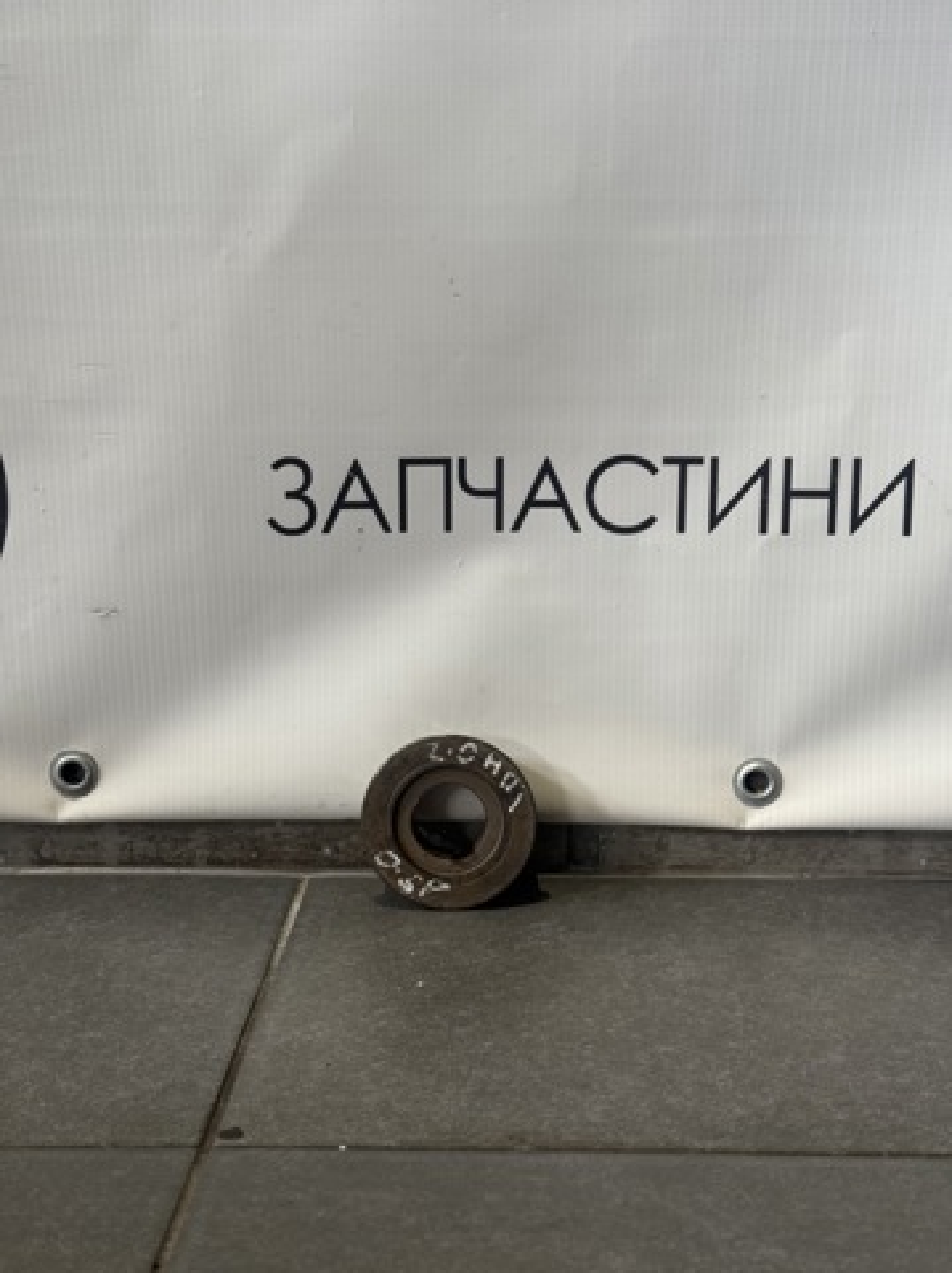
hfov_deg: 30.2
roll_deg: -0.5
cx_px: 476
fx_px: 1763
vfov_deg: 39.7
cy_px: 636
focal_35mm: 48
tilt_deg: -11.8
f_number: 1.78
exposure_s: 1/50
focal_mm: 6.76
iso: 80
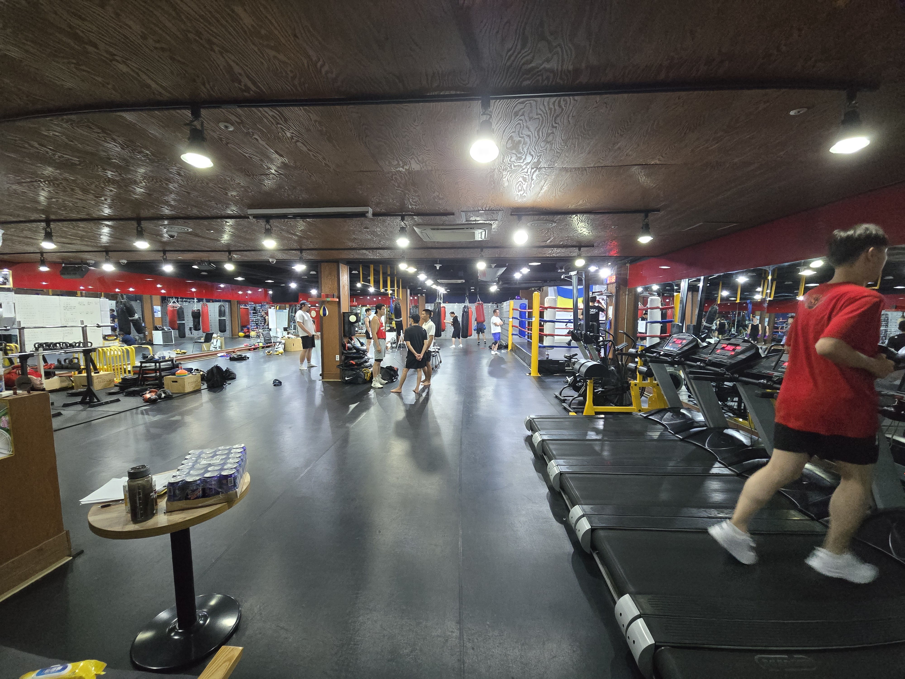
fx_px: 340
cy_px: 340
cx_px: 452
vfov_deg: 89.9
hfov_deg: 106.2
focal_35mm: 13
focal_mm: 2.2
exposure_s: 1/60
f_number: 2.2
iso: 1000
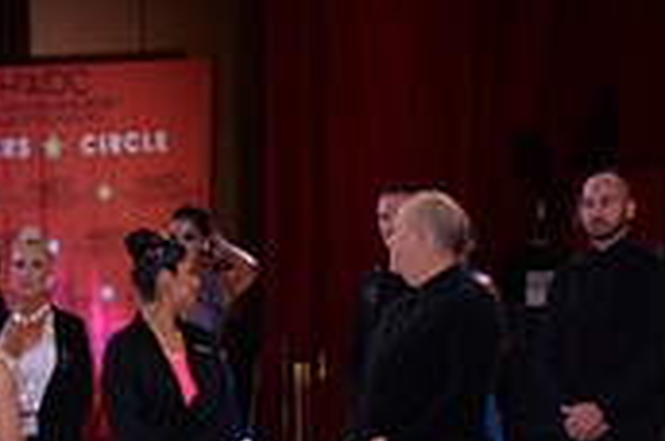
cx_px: -302
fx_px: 4112
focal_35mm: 223
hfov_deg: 9.0
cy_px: 644
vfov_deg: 6.1
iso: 1250
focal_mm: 66
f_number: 4.5
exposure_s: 1/250
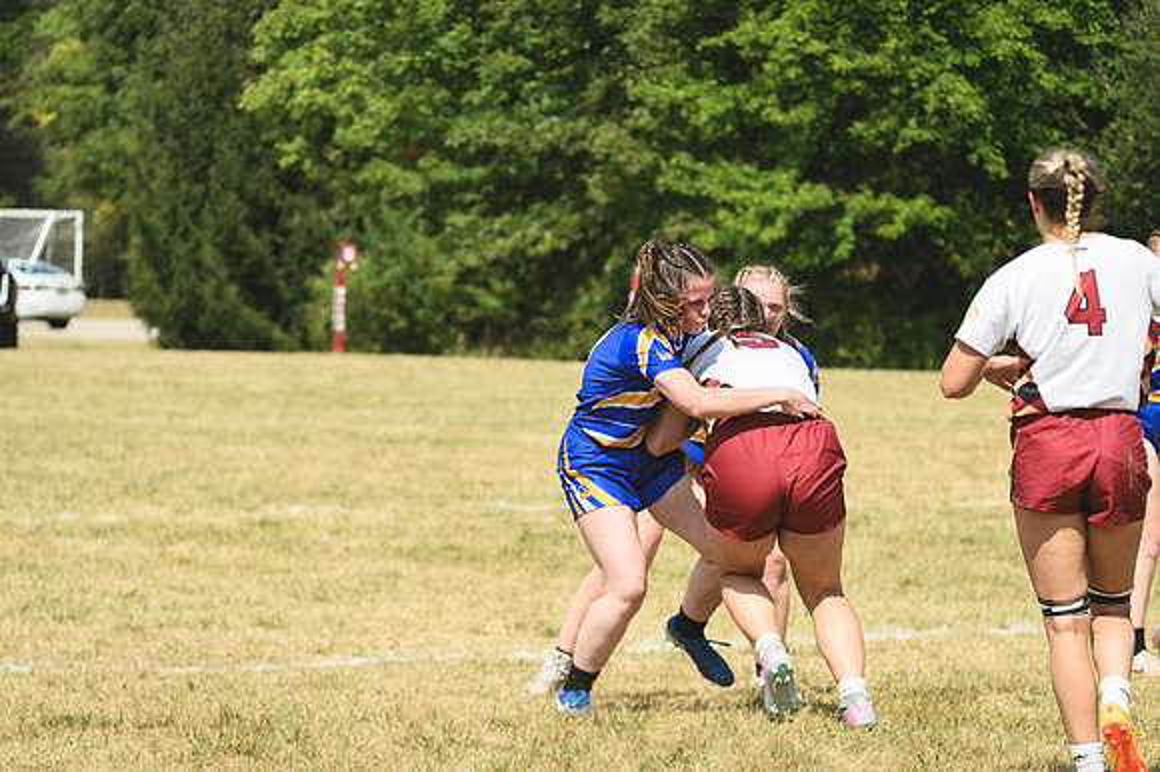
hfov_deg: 9.2
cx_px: 580
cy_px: 386
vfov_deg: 6.1
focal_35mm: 225
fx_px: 7246
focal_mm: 150
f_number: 5
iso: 125
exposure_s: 1/1000
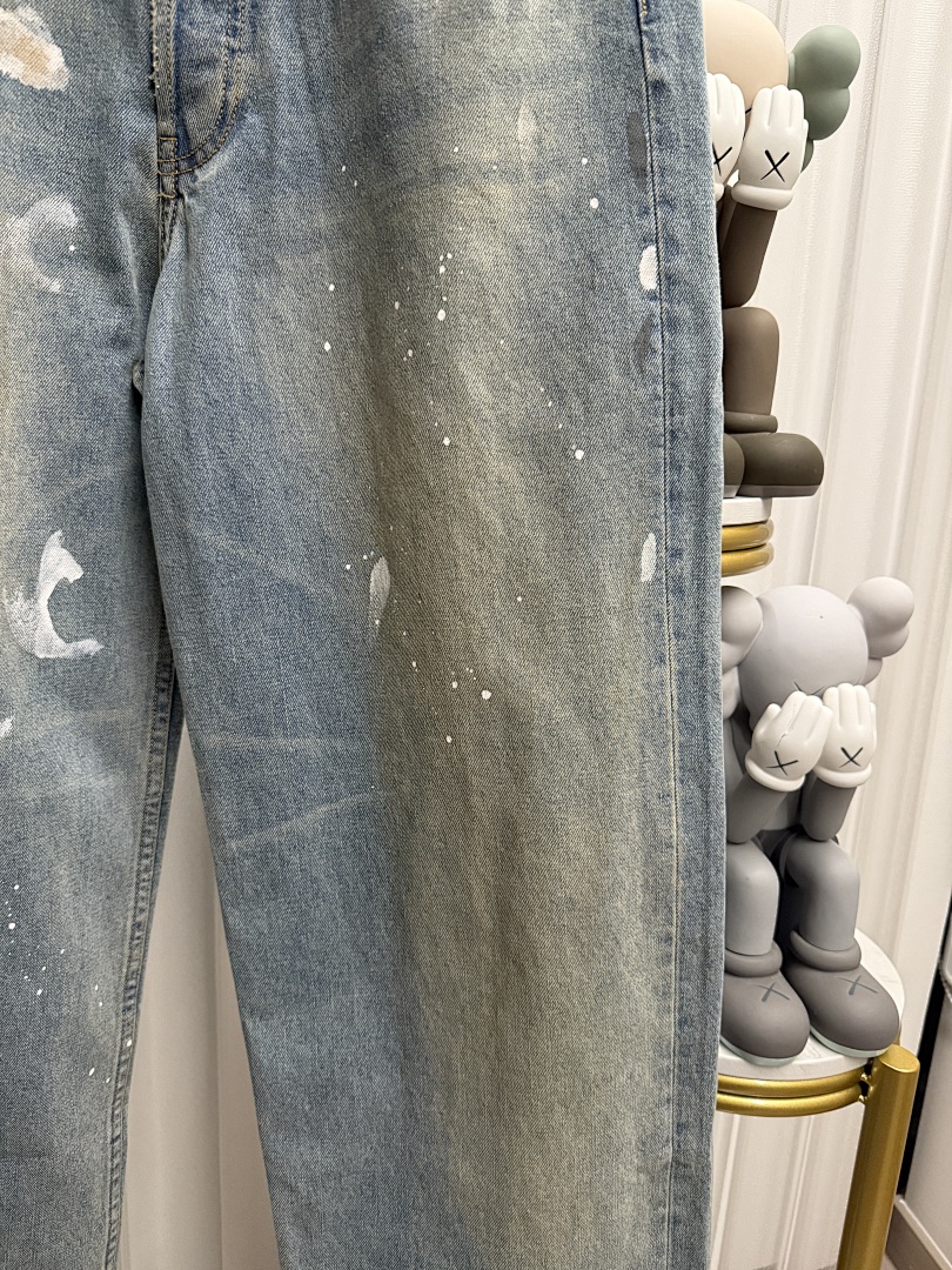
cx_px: 476
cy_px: 635
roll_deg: -3.0
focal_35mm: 24
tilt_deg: -12.2
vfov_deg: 71.6
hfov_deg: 56.8
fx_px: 880
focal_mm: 6.76
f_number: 1.78
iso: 800
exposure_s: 1/60
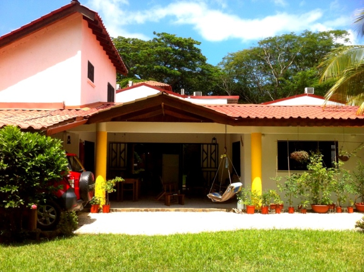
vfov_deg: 40.6
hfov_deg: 52.7
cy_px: 136
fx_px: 368
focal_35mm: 35
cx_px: 182
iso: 80
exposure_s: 1/887
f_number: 2.8
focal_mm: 3.85
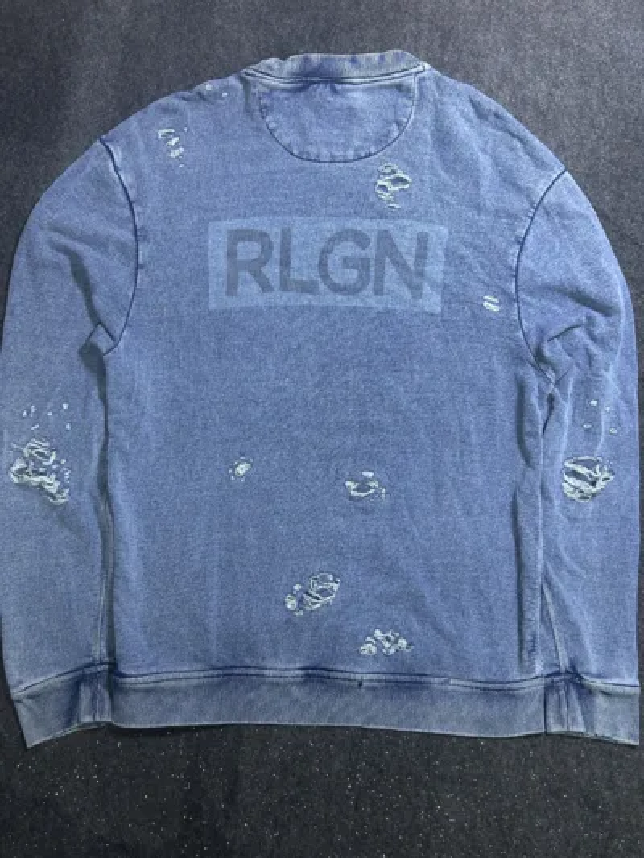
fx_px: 645
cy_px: 429
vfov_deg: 67.3
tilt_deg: -64.4
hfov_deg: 53.1
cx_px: 322
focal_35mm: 26
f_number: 1.5
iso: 200
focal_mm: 5.7
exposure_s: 1/50
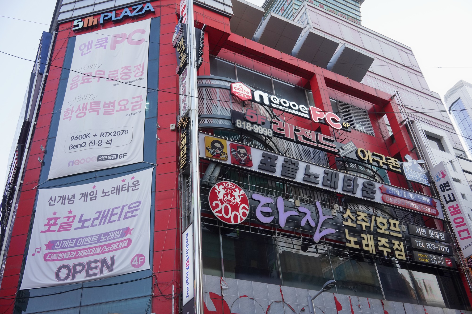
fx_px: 459
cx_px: 236
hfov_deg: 54.4
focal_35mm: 35
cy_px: 157
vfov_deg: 37.9
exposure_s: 1/100
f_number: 14
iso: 1250
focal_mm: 35
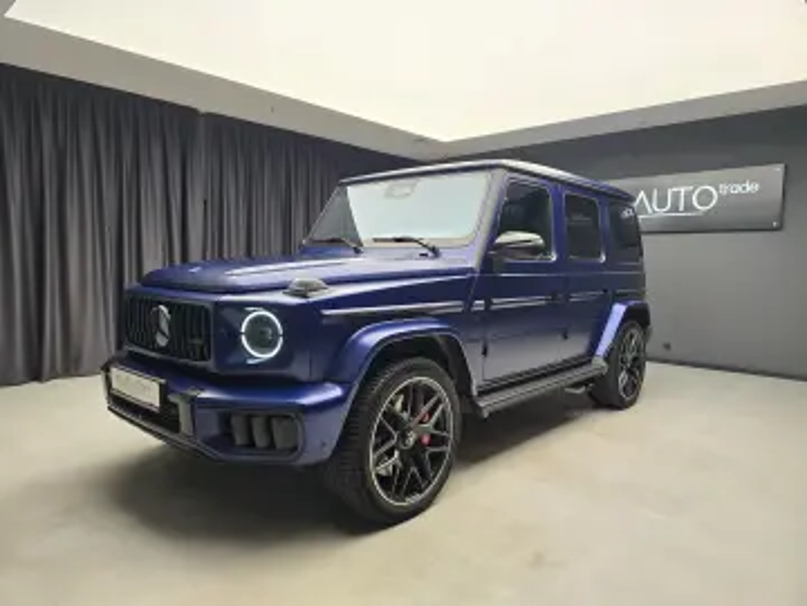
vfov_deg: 58.9
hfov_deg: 73.9
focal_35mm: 23
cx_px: 404
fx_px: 536
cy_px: 303
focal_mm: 6.3
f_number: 1.7
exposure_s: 1/64
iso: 64
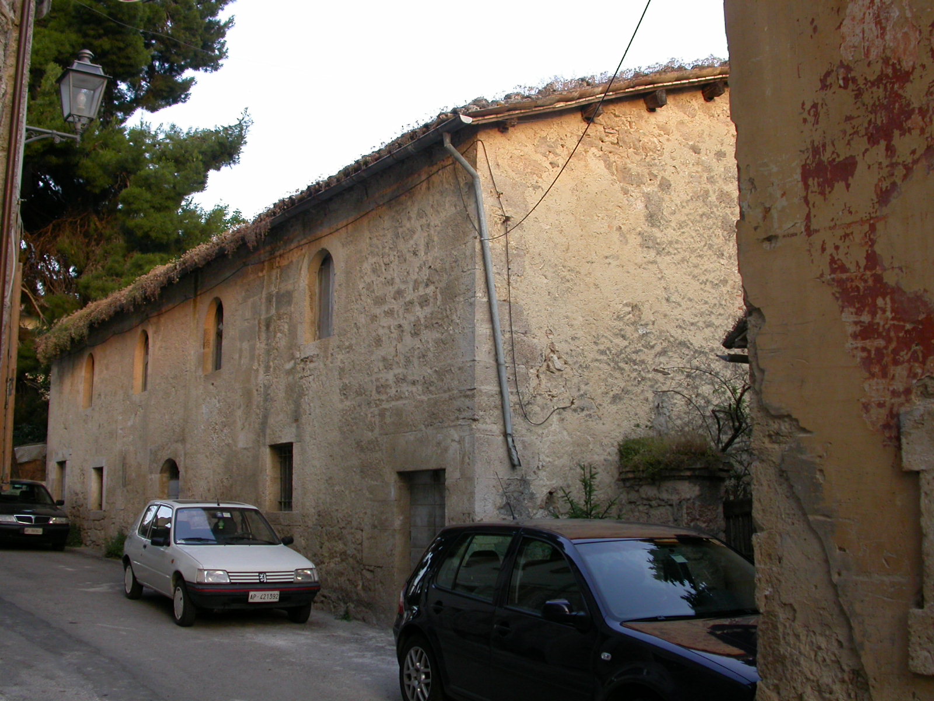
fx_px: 1025
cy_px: 350
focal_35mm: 38
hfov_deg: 49.0
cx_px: 467
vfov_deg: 37.7
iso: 100
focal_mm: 7.85
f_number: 3.7
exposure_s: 1/66.3
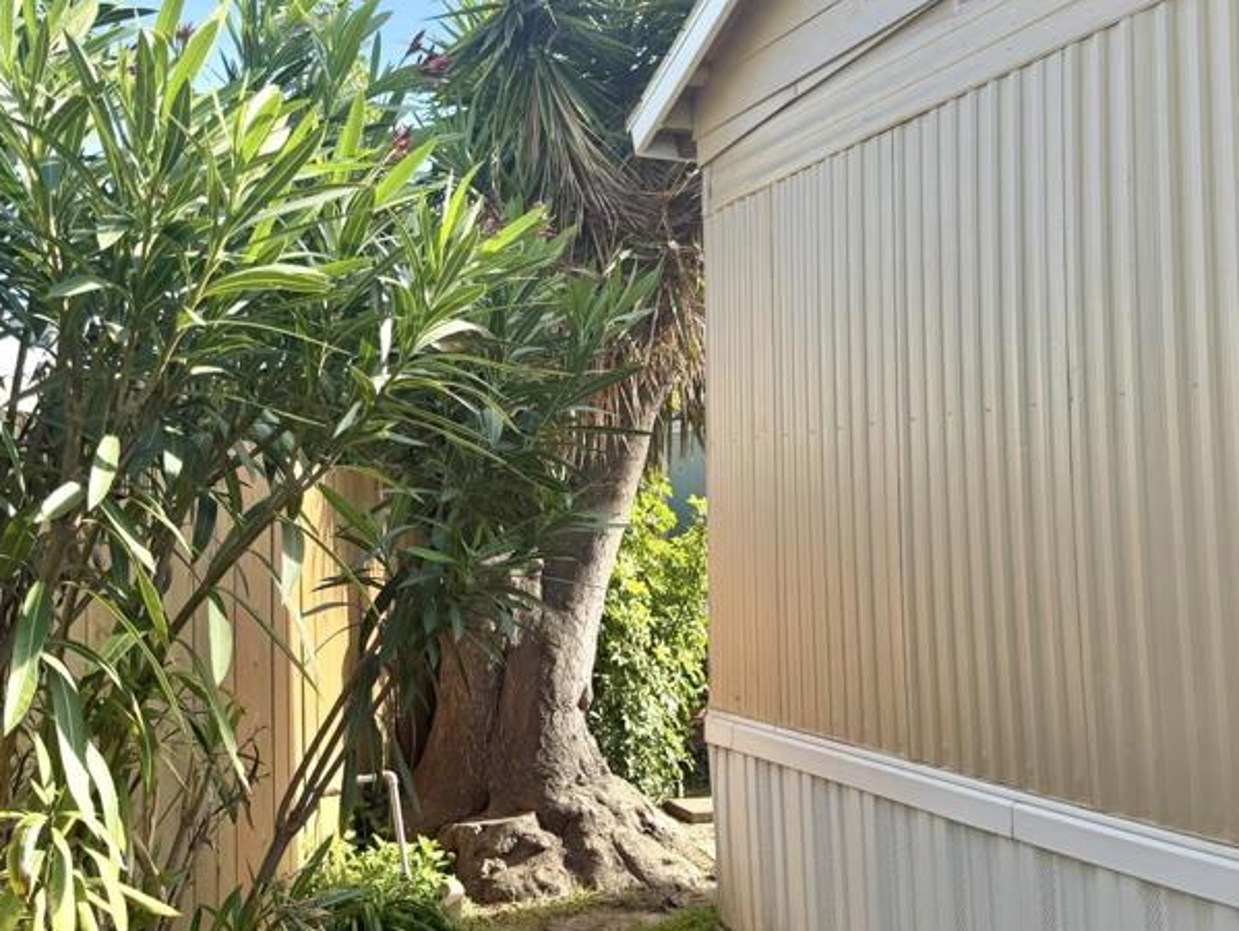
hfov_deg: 45.6
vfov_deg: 35.1
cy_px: 379
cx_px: 722
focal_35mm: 41
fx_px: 1468
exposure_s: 1/1653
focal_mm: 6.76
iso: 80
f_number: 1.78
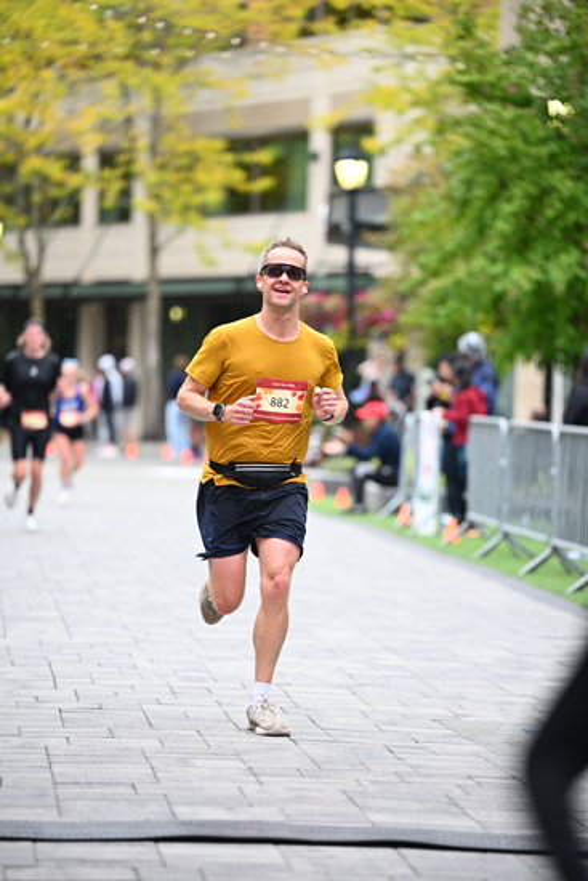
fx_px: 3672
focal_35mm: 150
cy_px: 440
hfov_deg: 9.2
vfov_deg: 13.7
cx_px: 294
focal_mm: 150
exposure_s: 1/1600
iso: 1250
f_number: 2.8
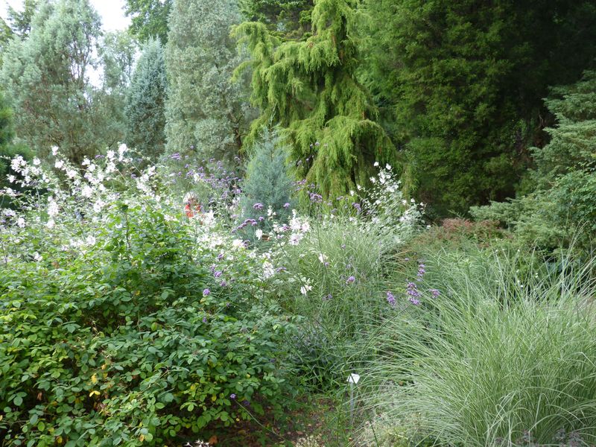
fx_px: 585
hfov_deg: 54.0
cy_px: 224
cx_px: 298
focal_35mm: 34
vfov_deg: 41.8
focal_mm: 6.1
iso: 100
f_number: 3
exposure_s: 1/100
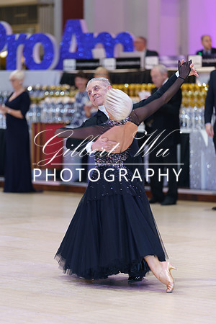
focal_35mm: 154
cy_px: 162
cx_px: 108
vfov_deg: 13.3
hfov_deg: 8.9
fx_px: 1386
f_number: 2.8
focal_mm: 154
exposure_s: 1/60
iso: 400
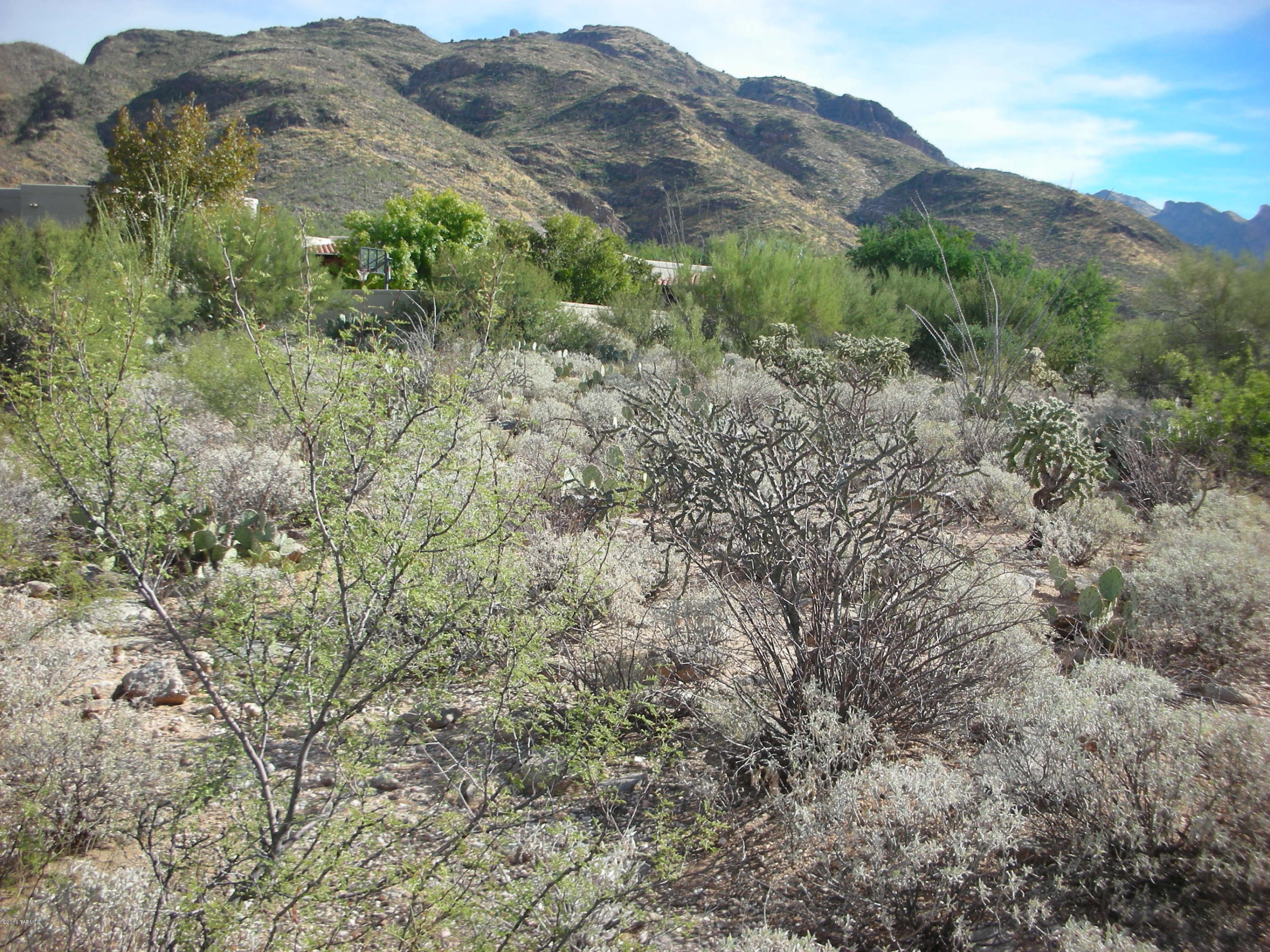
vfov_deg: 40.7
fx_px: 1284
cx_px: 635
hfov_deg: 52.6
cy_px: 476
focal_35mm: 35
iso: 50
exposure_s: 1/448
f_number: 3
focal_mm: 5.8
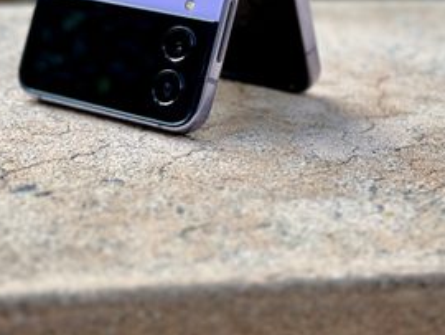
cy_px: -36
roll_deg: -1.1
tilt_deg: -11.2
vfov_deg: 11.4
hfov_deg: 15.4
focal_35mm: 128
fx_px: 1647
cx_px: 145
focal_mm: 6.86
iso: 80
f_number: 1.78
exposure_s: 1/953
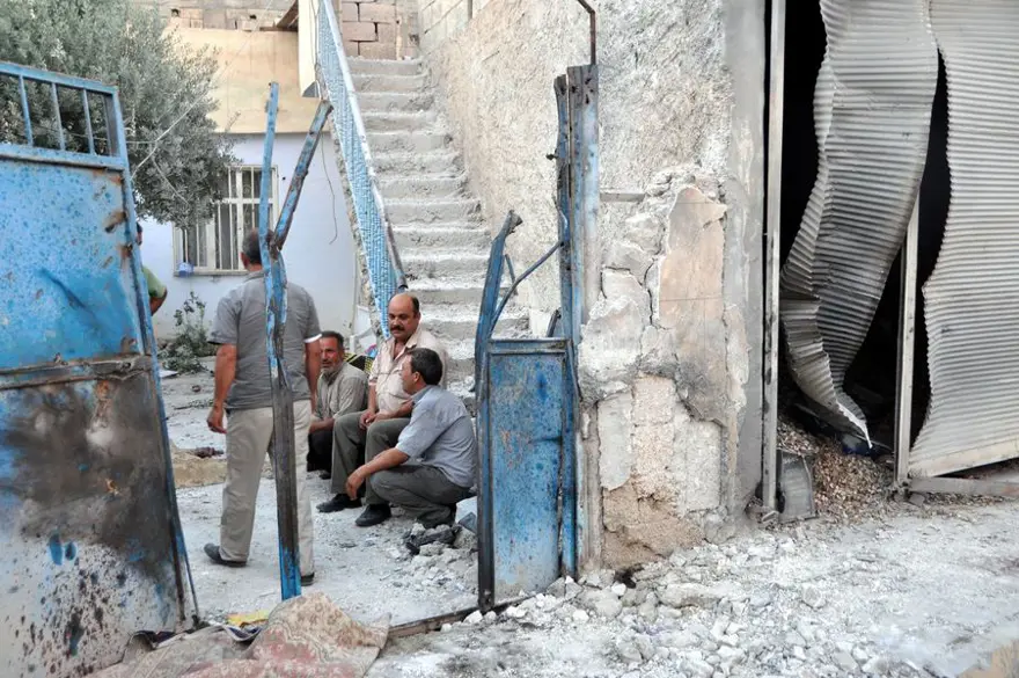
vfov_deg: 34.1
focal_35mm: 39
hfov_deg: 49.6
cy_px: 339
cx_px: 510
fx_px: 1103
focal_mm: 26
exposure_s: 1/50
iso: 640
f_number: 3.8
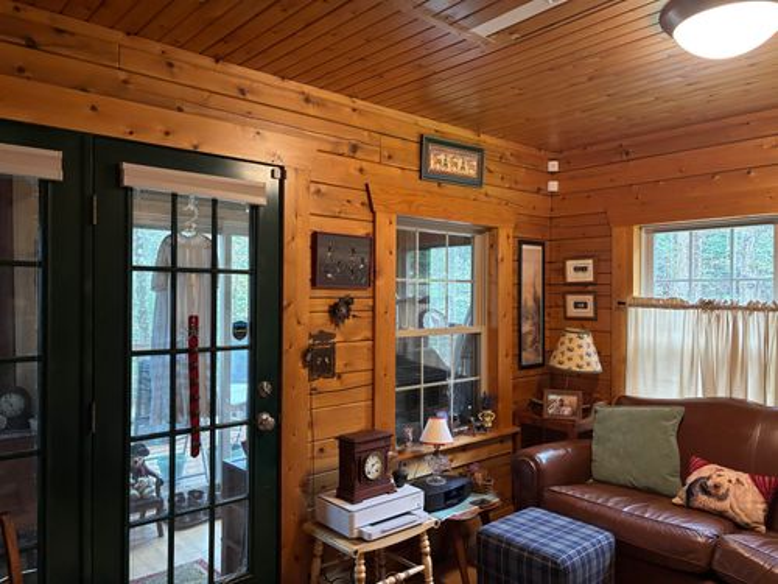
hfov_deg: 67.3
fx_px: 584
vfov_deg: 53.1
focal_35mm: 26
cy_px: 292
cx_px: 389
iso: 400
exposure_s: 1/40
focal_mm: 5.96
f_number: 1.6
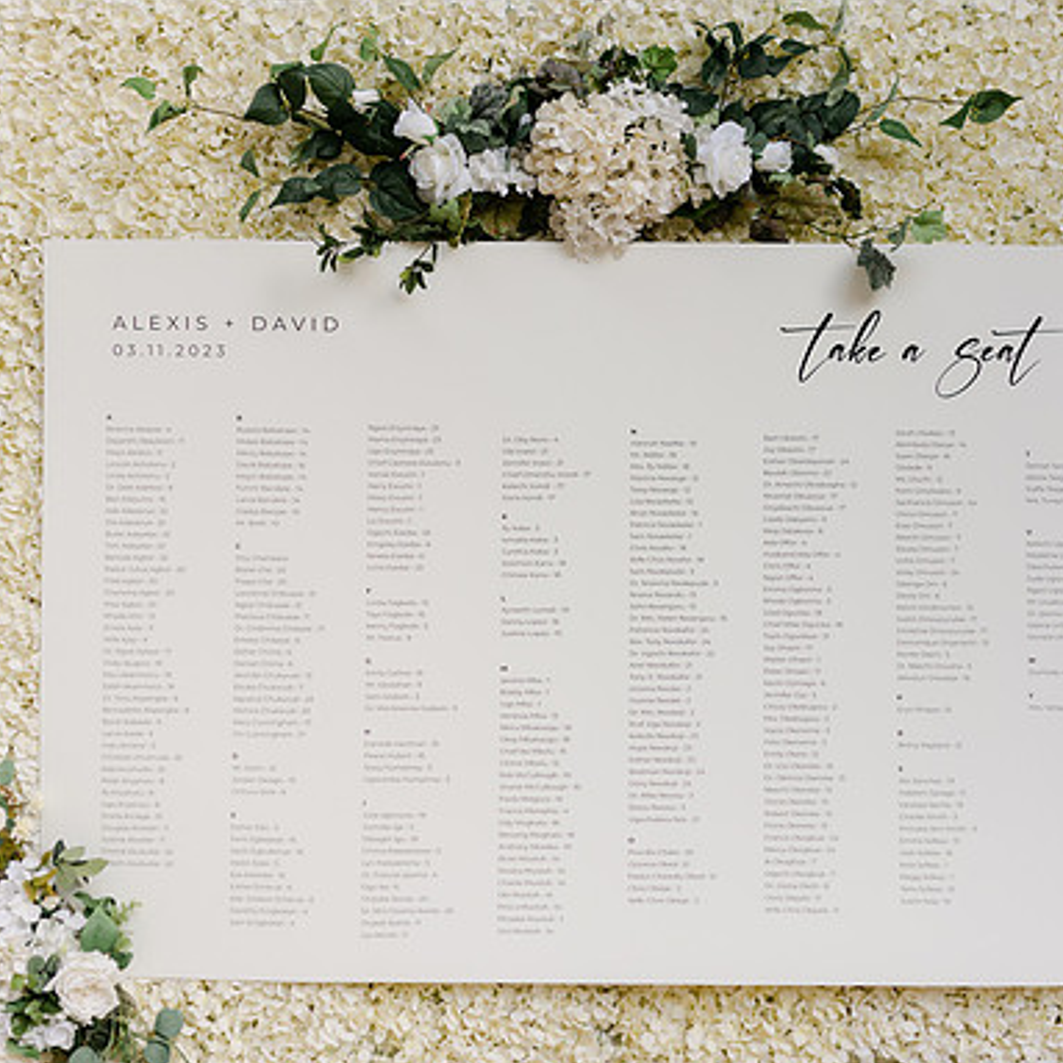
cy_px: 534
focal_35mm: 45
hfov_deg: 37.5
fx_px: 1563
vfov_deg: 37.6
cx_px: 605
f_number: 2
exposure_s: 1/4000
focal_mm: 35
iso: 320
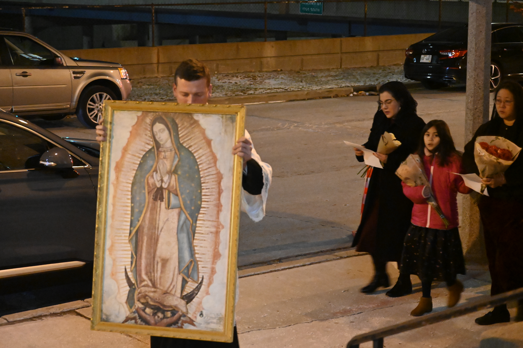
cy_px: 174
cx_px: 262
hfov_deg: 27.0
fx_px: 1089
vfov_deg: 18.2
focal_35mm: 75
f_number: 4.5
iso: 9000
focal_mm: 50
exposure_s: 1/60
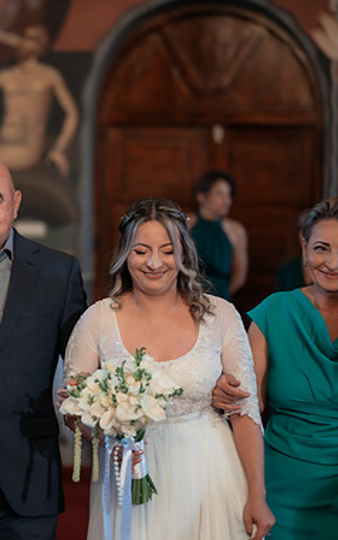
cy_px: 272
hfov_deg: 9.5
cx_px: -22
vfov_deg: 15.4
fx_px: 2005
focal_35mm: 136
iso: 1600
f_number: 2
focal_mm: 85
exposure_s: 1/200
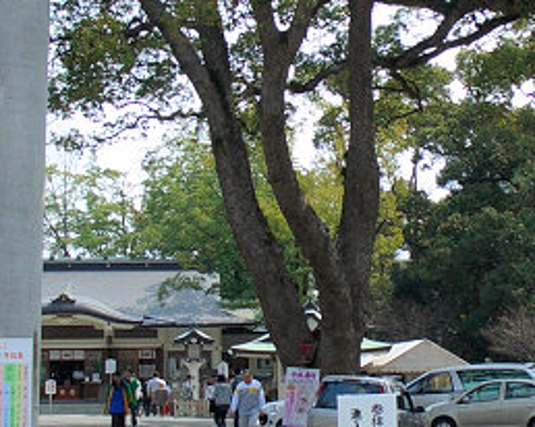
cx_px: 361
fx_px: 1725
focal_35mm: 109
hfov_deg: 17.6
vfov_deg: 14.1
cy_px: 176
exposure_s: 1/400
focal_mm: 7.81
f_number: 4.1
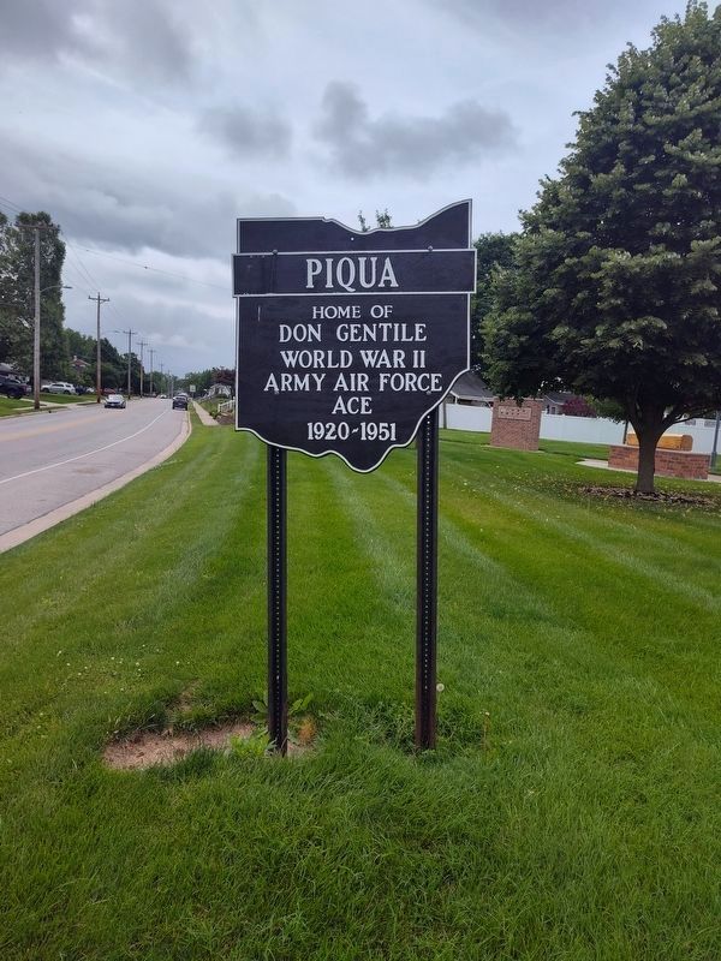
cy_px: 480
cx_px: 360
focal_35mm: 23
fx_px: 639
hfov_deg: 58.9
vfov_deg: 73.9
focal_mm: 5.56
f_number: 1.8
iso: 100
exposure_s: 1/3349
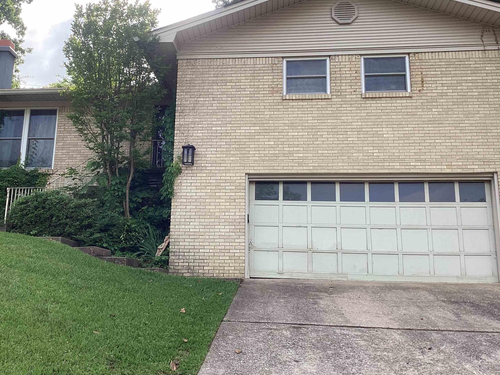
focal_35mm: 37
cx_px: 228
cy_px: 174
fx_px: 534
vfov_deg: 38.6
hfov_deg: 50.1
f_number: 2.4
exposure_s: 1/255
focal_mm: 3.3
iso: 25
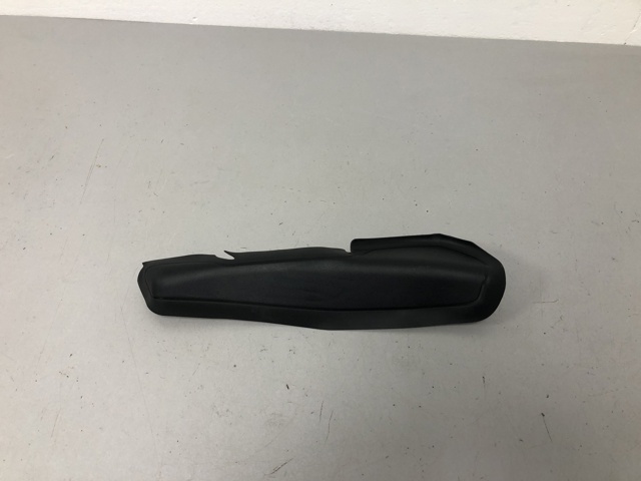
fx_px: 518
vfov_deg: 49.7
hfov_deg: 63.4
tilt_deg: -55.4
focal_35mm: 28
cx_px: 320
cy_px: 240
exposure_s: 1/33
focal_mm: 4
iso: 32
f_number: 1.8
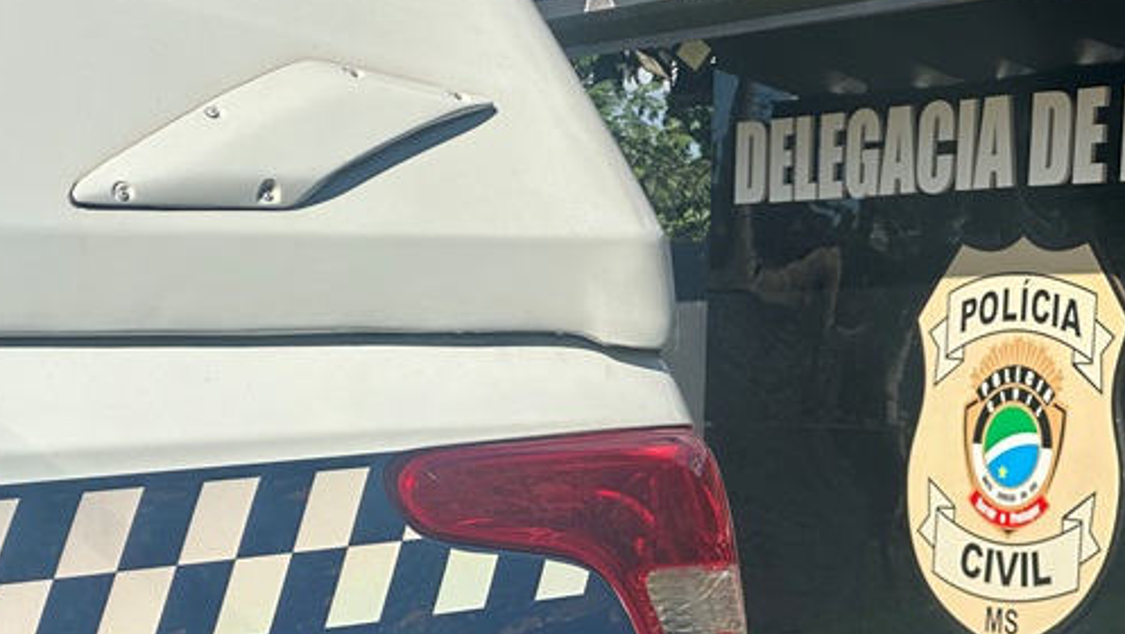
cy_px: 509
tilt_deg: -0.3
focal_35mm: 108
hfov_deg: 19.8
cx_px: 656
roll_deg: -3.0
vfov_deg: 11.2
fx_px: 3223
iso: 32
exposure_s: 1/867
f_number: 2.8
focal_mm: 9
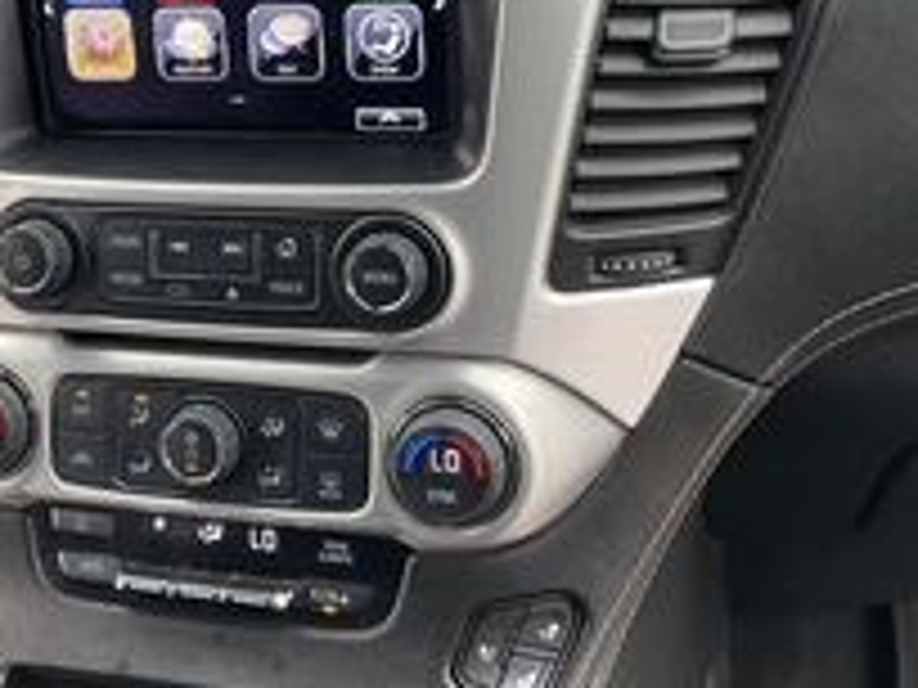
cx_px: 243
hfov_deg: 33.2
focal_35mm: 57
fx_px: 1512
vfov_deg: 25.4
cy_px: 175
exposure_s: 1/111
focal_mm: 3
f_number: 1.8
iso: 64
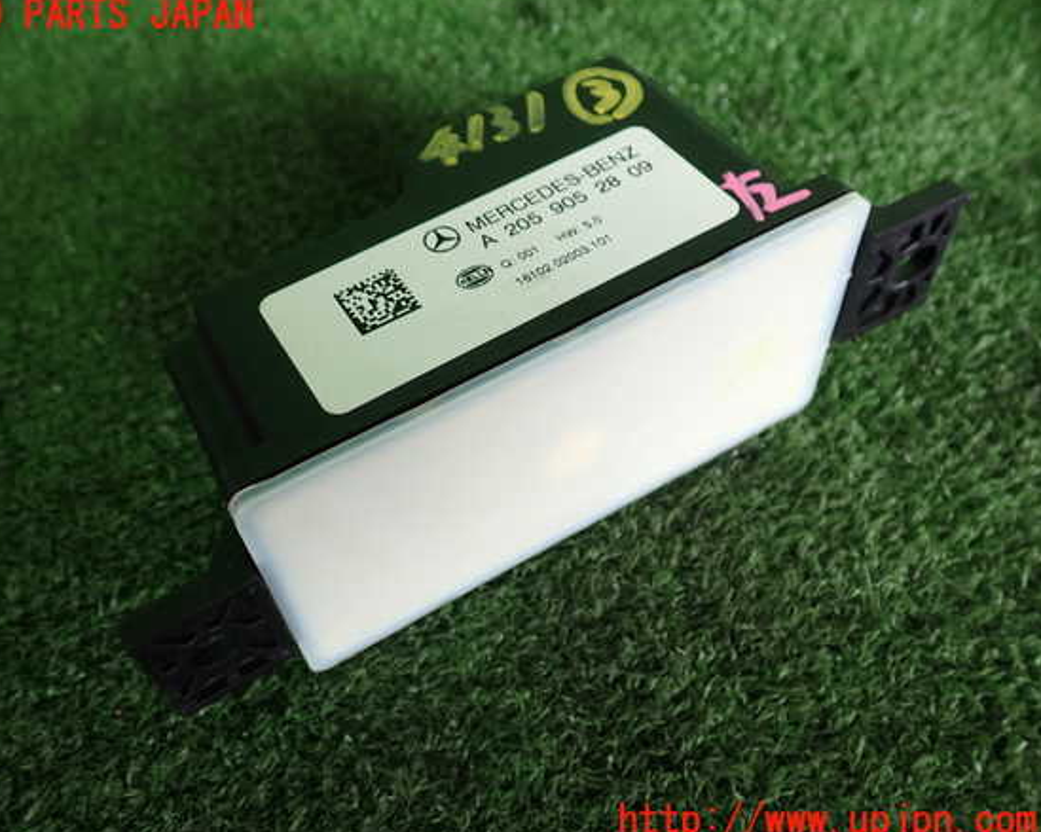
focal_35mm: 32
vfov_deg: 45.8
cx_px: 478
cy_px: 419
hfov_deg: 55.6
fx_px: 986
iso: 100
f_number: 2.3
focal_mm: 5.4
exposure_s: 1/60
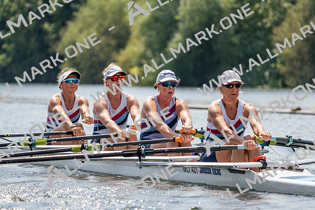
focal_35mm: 284
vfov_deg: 4.8
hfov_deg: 7.3
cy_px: 105
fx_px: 2485
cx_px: 158
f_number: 5.6
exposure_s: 1/1600
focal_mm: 284
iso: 200
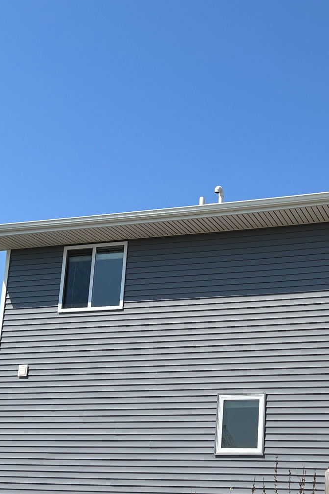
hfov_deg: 24.6
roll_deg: -1.9
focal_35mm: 54
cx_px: 266
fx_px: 740
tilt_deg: +11.5
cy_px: 346
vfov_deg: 36.3
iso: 50
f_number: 1.5
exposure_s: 1/5587
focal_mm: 5.7
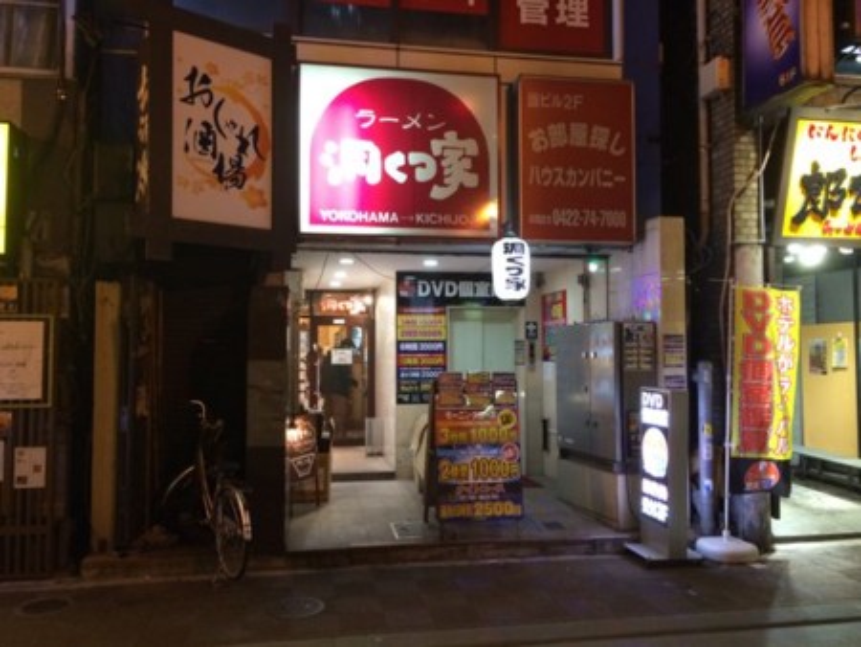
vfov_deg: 46.8
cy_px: 324
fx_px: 747
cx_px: 430
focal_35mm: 30
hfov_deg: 59.9
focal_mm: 4.12
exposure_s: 1/33
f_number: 2.2
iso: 320
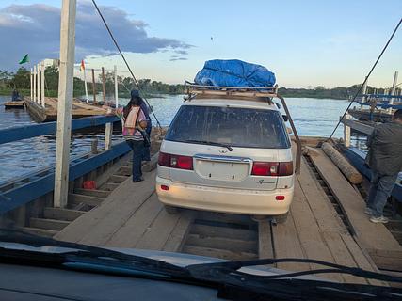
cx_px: 201
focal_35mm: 27
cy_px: 150
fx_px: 313
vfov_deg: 51.3
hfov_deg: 65.3
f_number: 1.73
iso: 60
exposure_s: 1/557
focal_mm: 4.38
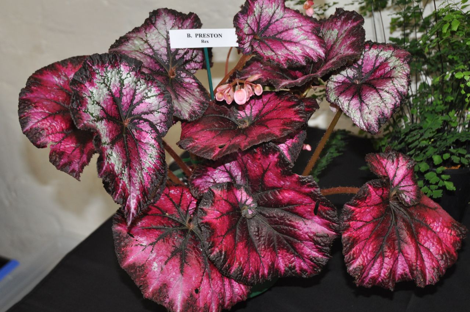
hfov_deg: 33.4
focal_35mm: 60
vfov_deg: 22.6
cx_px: 235
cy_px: 156
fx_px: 782
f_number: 4.2
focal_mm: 40
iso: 800
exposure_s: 1/60
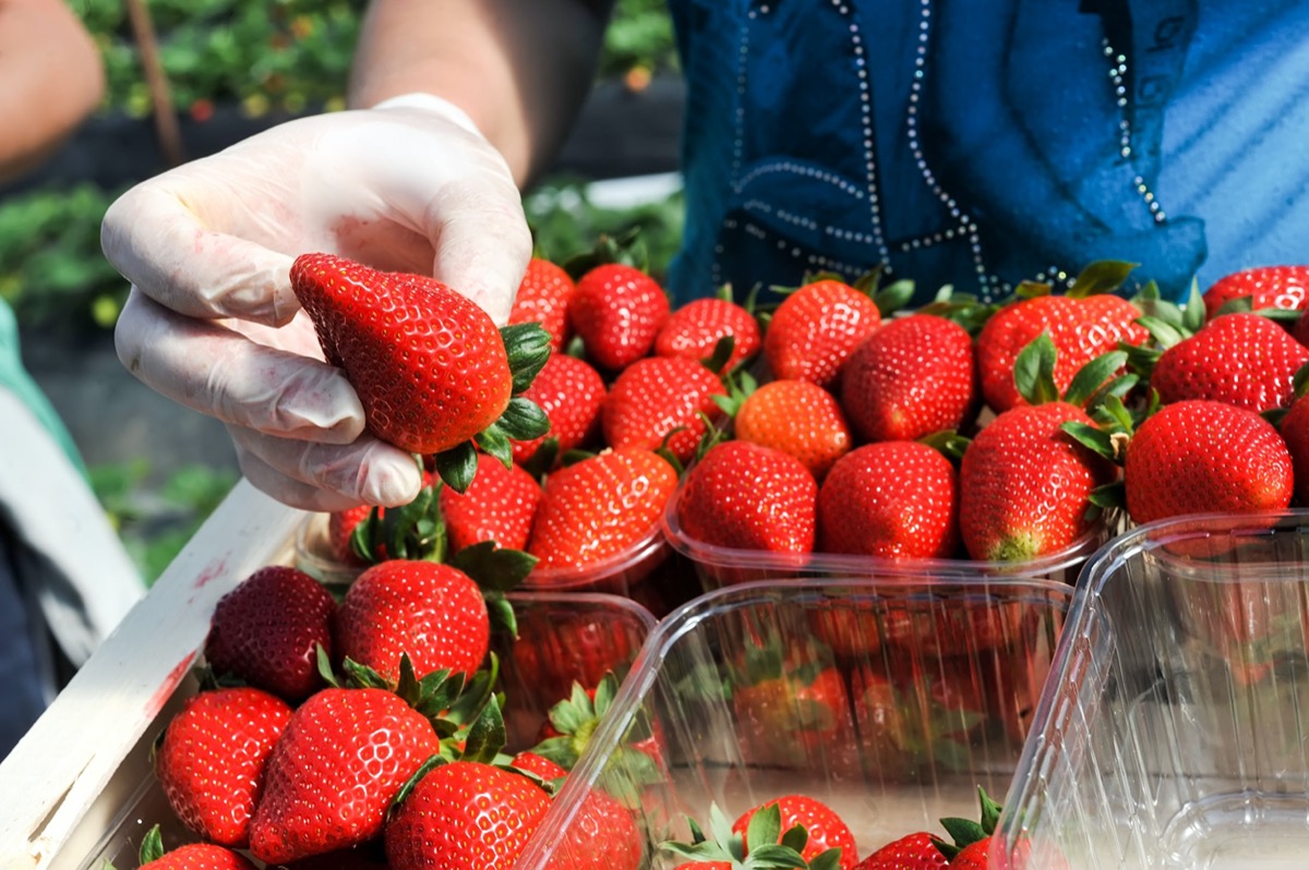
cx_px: 654
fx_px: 1817
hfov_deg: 39.6
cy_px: 435
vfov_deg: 26.9
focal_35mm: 50
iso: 100
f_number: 9
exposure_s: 1/250
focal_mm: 50
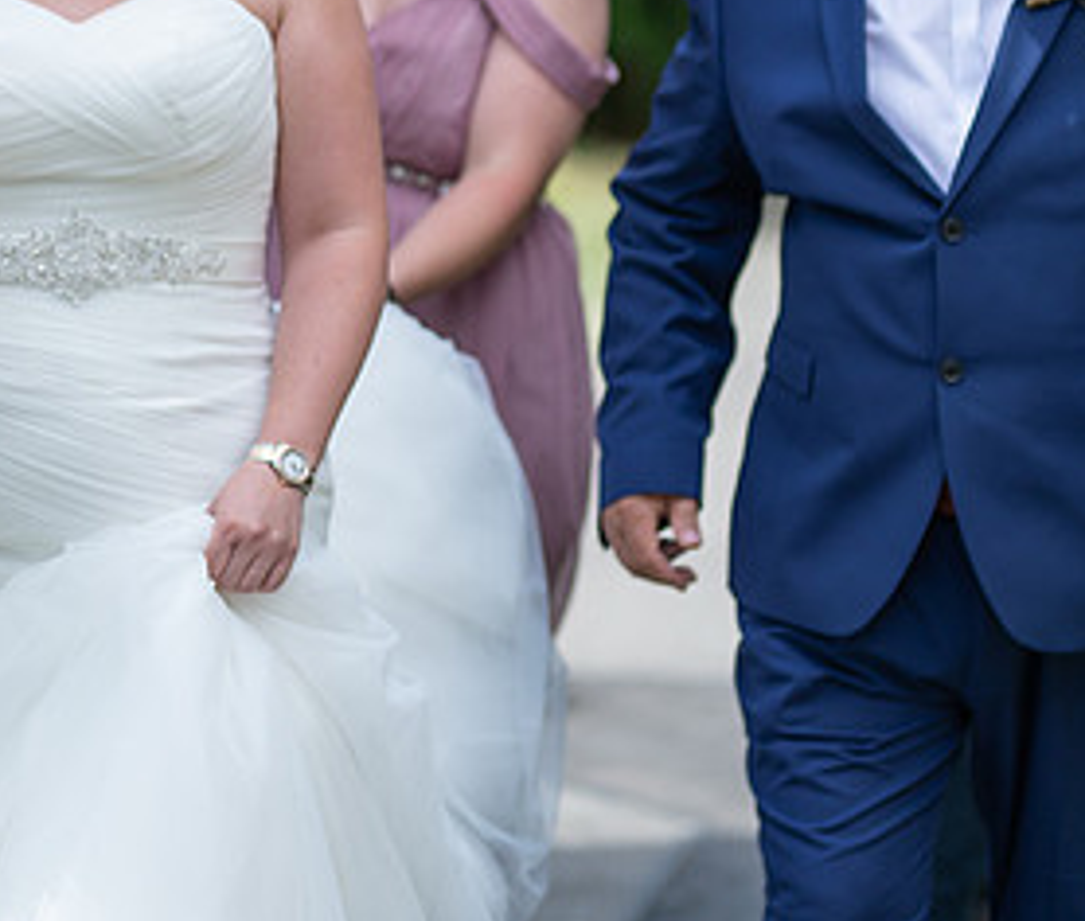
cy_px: 129
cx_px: 168
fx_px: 6217
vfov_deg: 8.4
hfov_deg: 9.9
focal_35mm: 189
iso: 100
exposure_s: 1/1600
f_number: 2
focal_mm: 85
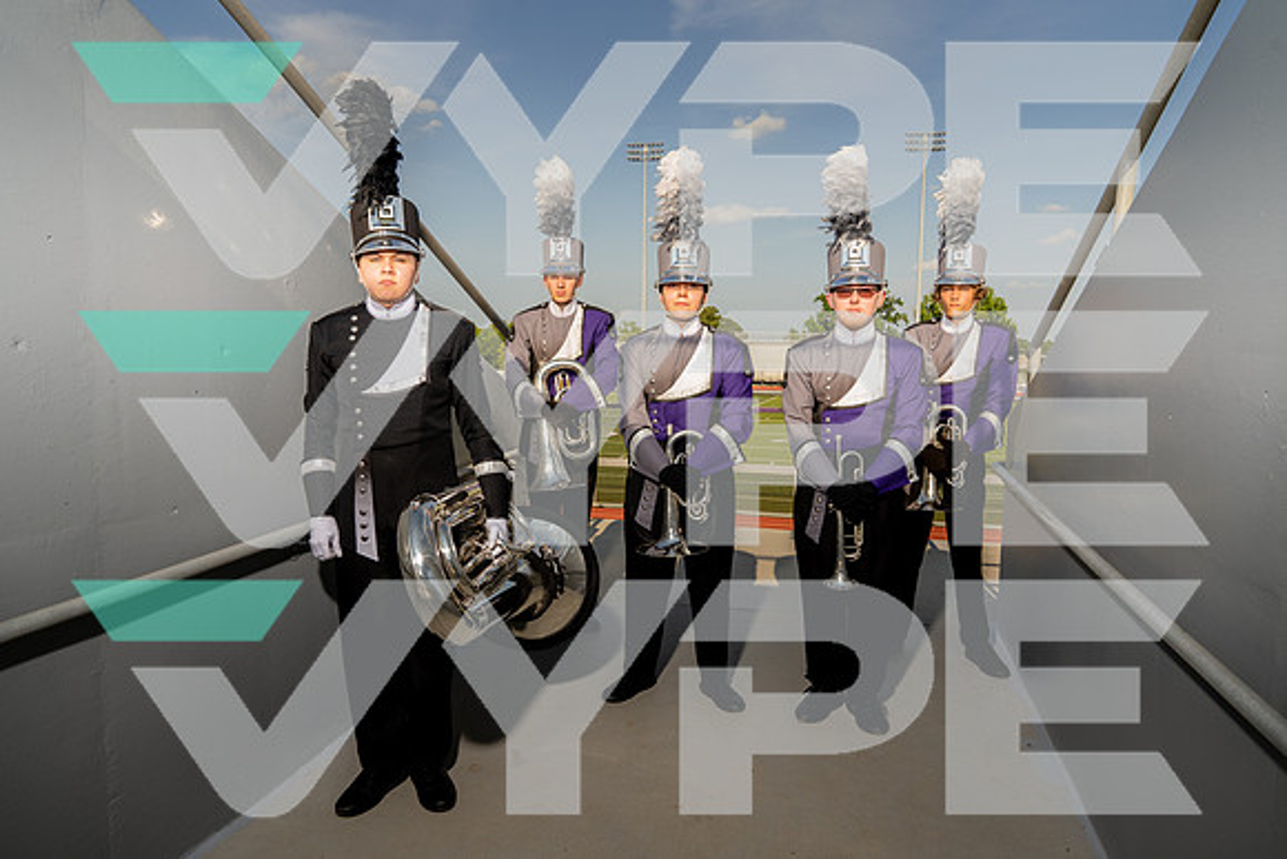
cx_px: 644
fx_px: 858
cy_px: 430
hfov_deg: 73.7
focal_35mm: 24
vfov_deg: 53.2
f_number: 8
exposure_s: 1/250
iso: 100
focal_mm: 24
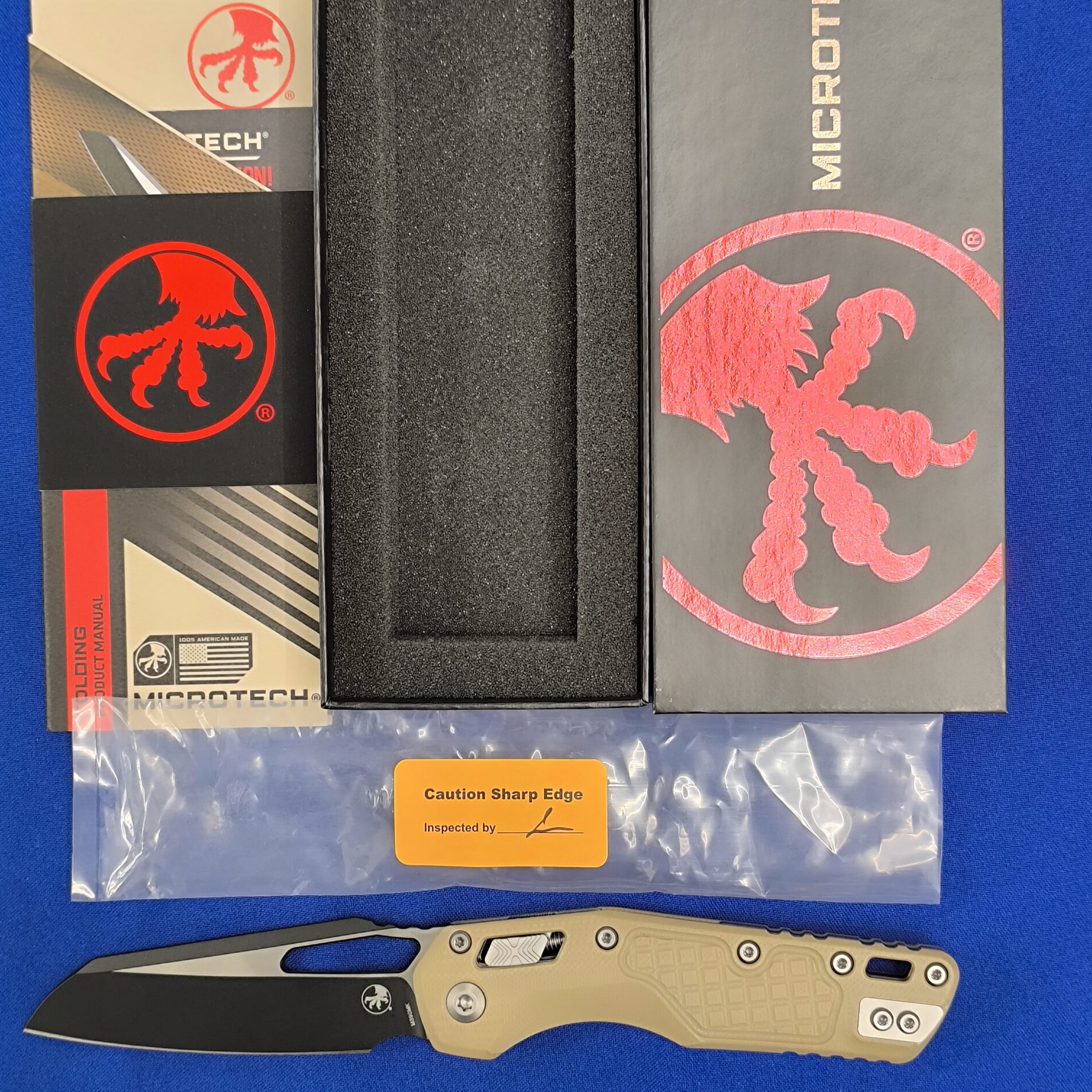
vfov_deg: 31.1
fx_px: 1963
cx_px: 548
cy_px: 491
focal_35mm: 55
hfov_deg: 31.1
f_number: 1.65
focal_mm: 6.14
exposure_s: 1/100
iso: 640
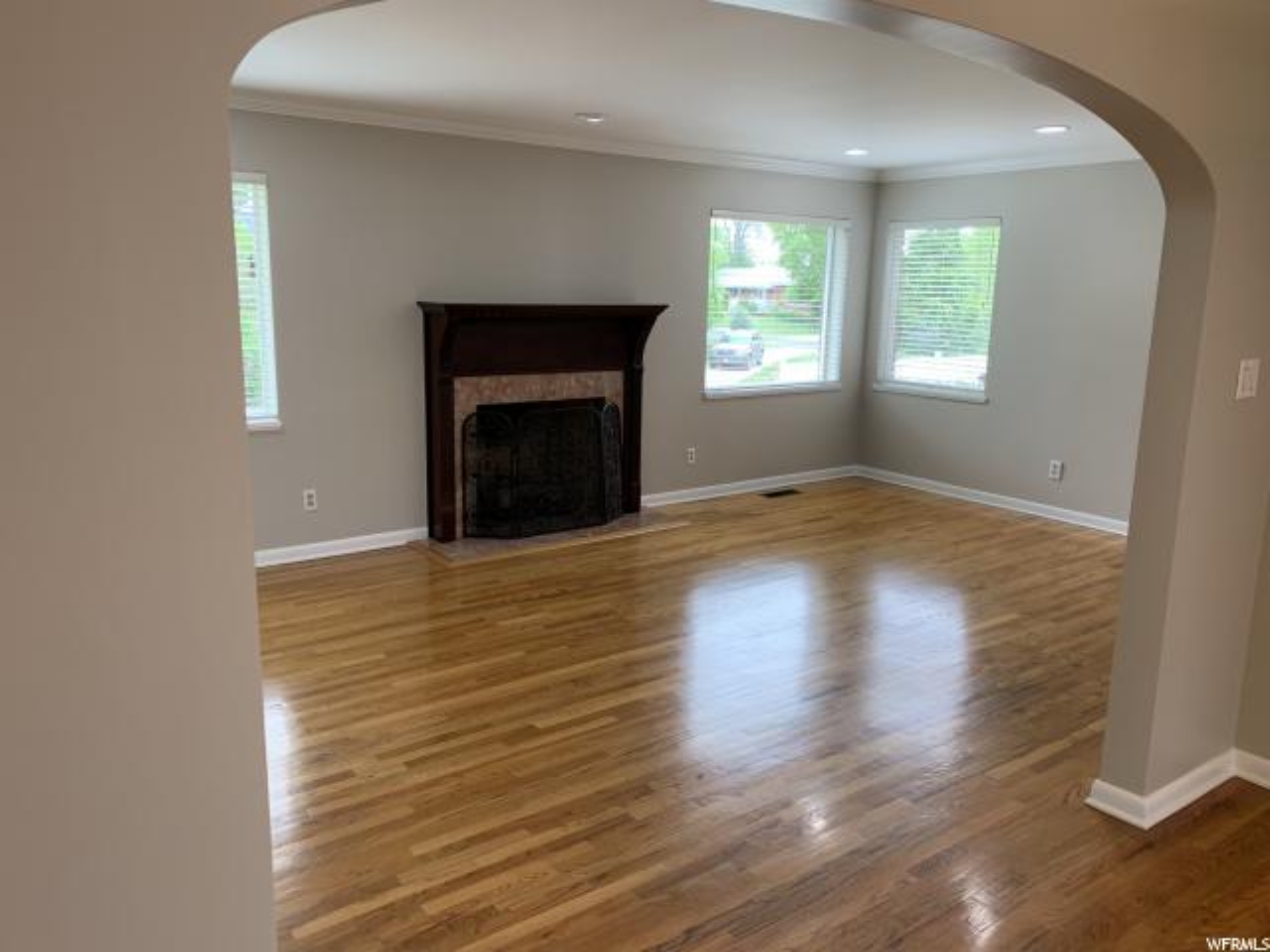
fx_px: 954
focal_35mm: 26
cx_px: 635
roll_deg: -1.6
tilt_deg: -9.9
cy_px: 476
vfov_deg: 53.1
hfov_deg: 67.3
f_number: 1.8
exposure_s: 1/60
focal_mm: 4.25
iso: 50
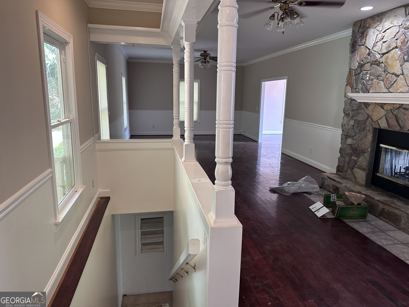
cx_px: 204
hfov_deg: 71.6
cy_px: 154
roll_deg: -1.1
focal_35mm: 24
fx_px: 284
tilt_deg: -10.3
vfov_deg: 56.8
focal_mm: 6.86
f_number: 1.78
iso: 160
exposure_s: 1/60
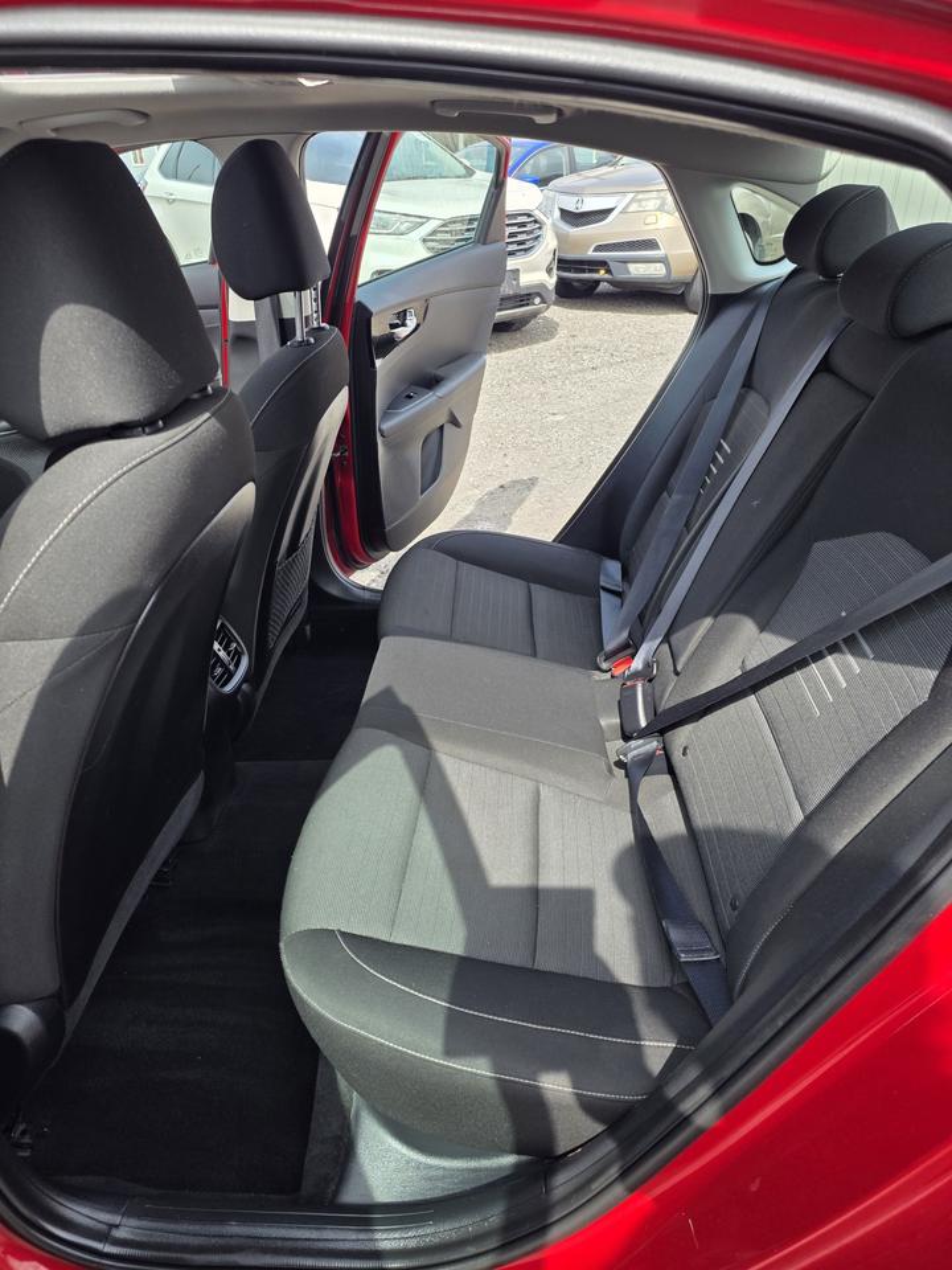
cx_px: 476
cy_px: 635
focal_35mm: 23
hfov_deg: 58.9
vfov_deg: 73.9
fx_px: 843
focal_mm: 6.25
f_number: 1.7
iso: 80
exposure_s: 1/1814
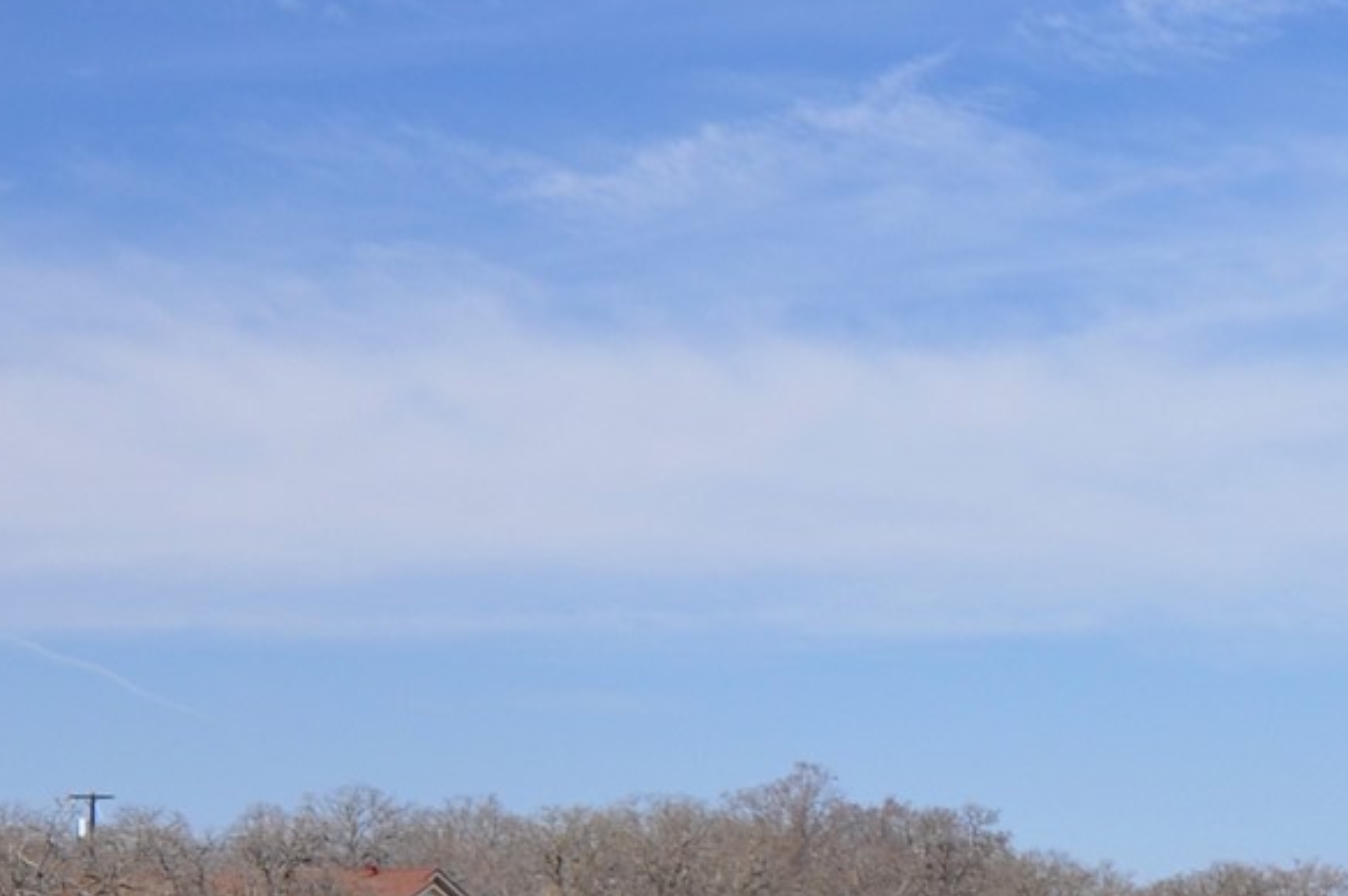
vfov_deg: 10.9
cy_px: 1089
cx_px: 1613
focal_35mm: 123
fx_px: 4600
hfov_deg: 16.0
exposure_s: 1/250
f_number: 8
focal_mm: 22
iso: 200
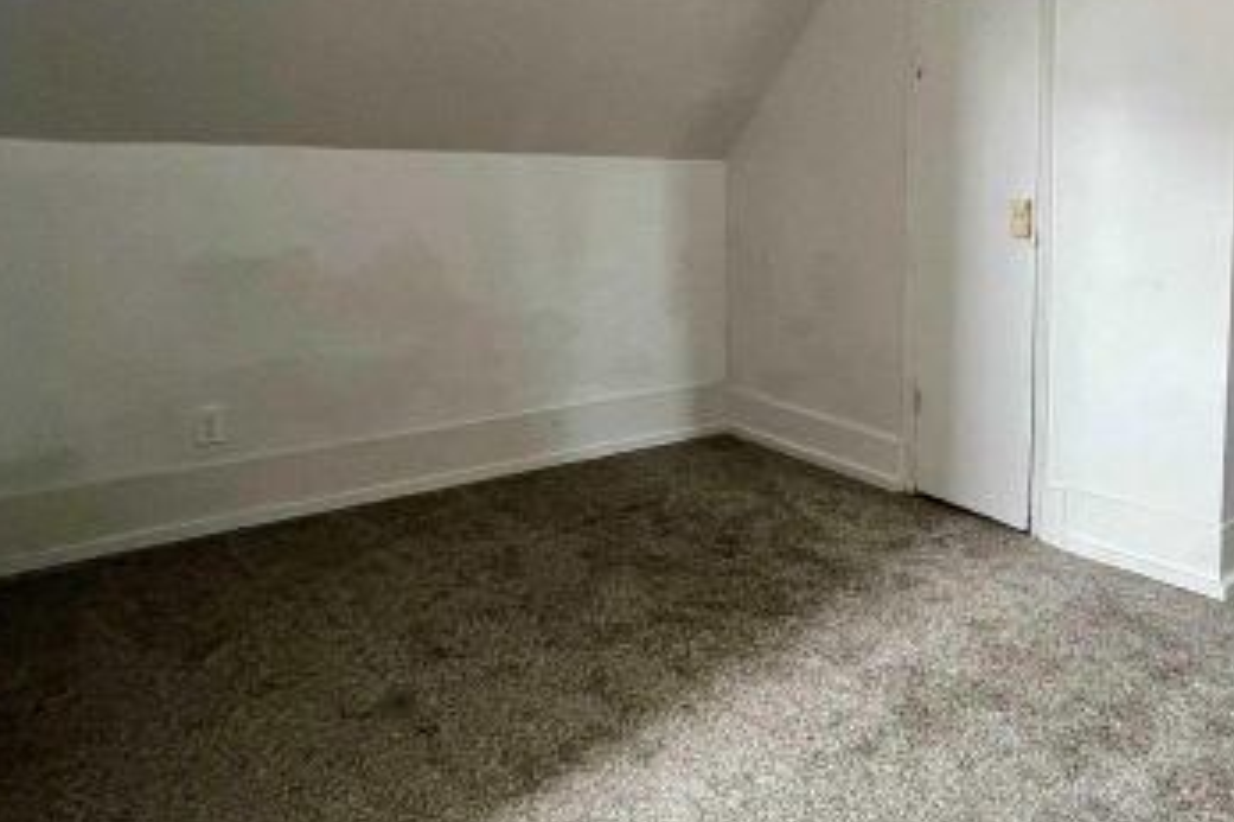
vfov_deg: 48.6
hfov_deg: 66.9
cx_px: 855
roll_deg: -0.8
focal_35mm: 26
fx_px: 891
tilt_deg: -5.9
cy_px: 270
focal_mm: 1.57
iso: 320
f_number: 1.8
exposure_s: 1/60
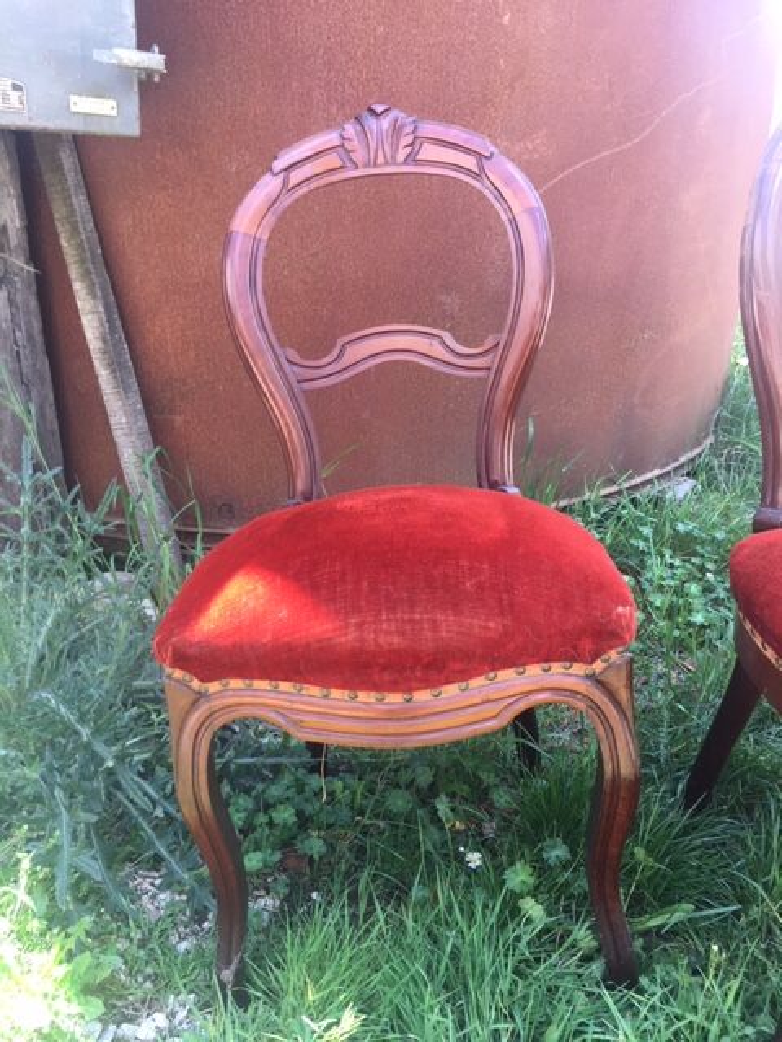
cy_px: 521
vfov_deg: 61.7
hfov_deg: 48.2
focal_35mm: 29
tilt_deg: -22.7
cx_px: 391
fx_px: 874
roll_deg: -0.1
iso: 32
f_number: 2.2
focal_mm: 4.15
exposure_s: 1/100
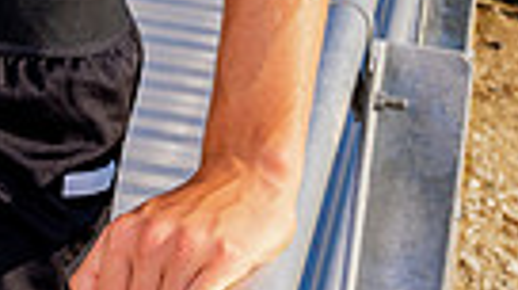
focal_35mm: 182
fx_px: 2496
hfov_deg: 11.7
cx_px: 16
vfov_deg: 6.3
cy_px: -393
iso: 200
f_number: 8
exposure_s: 1/200
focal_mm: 35
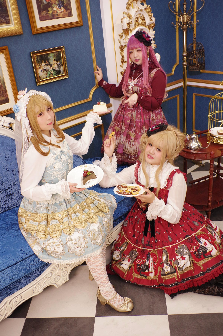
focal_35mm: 31
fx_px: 289
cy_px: 168
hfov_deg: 42.3
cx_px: 112
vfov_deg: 60.3
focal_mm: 21
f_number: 3.2
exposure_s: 1/60
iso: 400
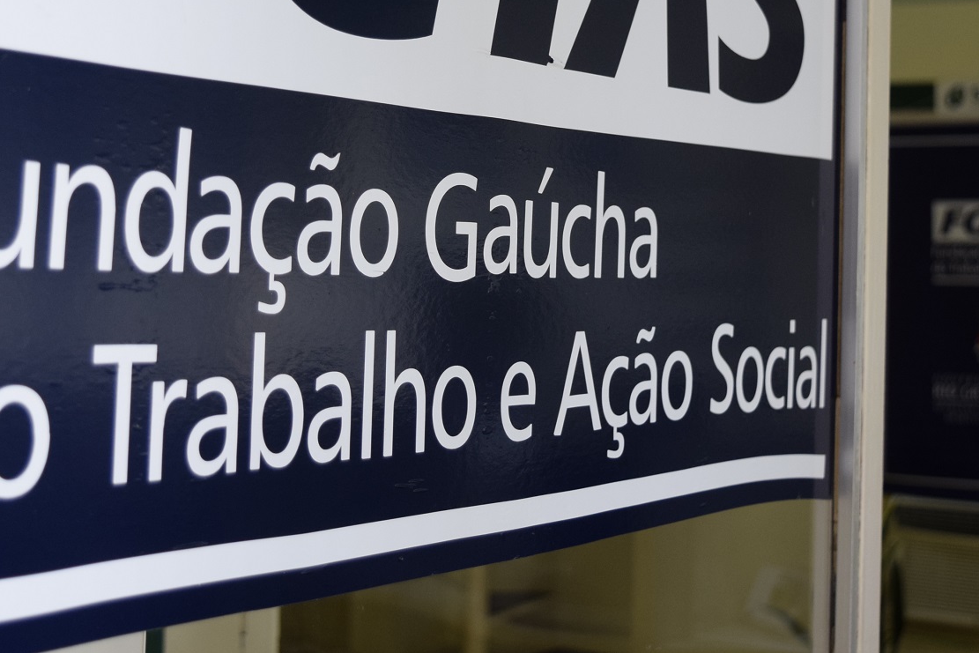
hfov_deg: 27.7
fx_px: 1983
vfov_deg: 18.5
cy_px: 128
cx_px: 514
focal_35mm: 73
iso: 640
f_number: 4
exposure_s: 1/100
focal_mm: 27
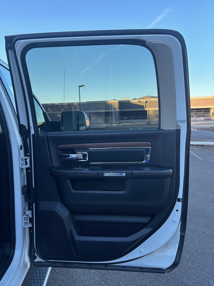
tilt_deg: -8.3
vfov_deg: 67.3
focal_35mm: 26
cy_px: 143
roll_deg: +1.3
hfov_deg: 53.0
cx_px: 107
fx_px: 214
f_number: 1.6
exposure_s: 1/164
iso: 40
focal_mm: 5.96
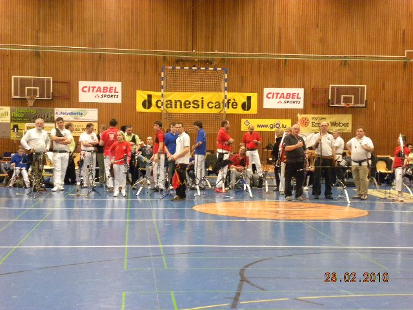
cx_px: 206
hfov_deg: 29.4
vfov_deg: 22.3
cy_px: 155
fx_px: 787
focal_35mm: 66
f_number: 3.5
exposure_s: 1/21.7
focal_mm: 11.8
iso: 400
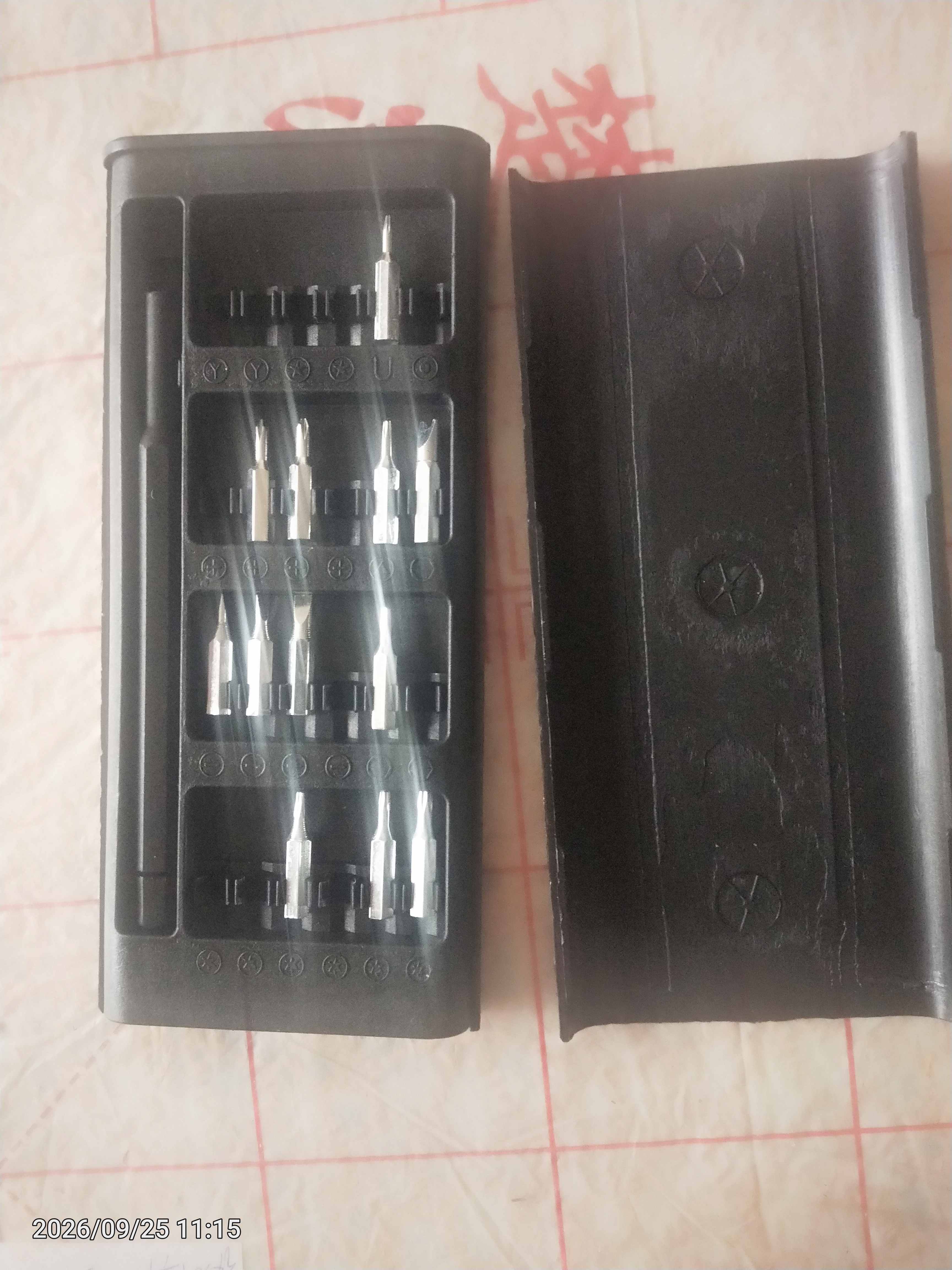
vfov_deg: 73.9
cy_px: 635
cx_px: 476
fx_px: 843
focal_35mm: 23
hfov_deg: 58.9
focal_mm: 3.99
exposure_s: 1/20
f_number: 1.7
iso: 511
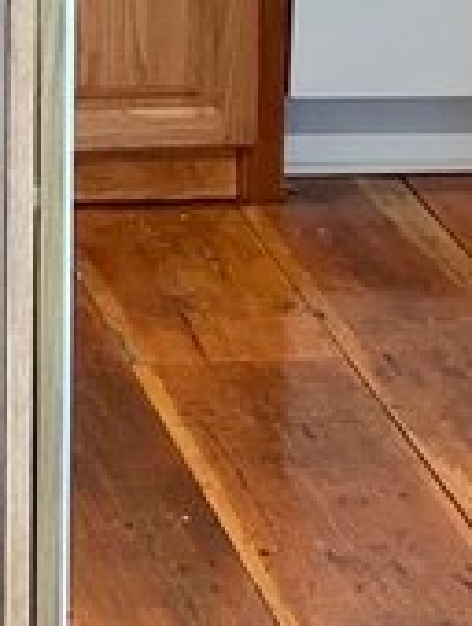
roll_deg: +0.5
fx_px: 3319
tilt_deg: -11.6
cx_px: -461
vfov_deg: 10.6
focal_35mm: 183
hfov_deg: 7.8
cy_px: -184
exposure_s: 1/24
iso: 800
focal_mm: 4.25
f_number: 1.8
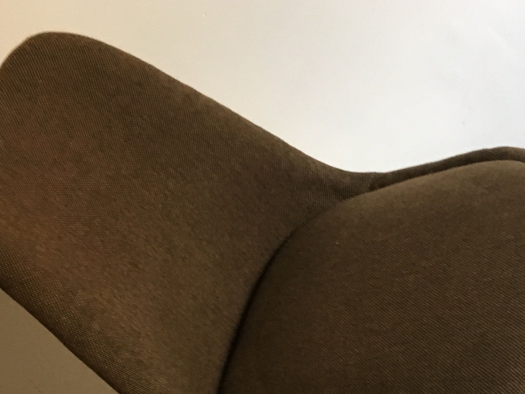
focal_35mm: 57
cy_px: 365
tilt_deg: -38.8
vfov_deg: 24.8
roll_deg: +39.5
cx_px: 296
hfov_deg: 33.7
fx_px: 865
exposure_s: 1/33
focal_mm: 4.15
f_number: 2.2
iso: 250
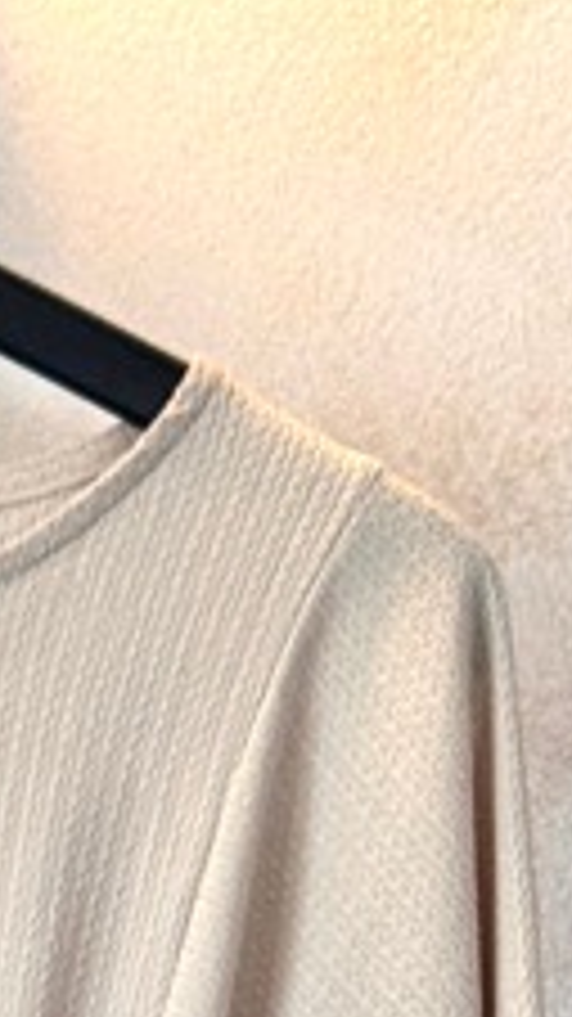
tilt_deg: -3.4
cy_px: 2187
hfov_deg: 5.2
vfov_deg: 8.7
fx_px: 6233
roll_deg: -1.4
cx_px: -320
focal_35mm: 231
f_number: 1.78
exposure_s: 1/50
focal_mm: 6.76
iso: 160
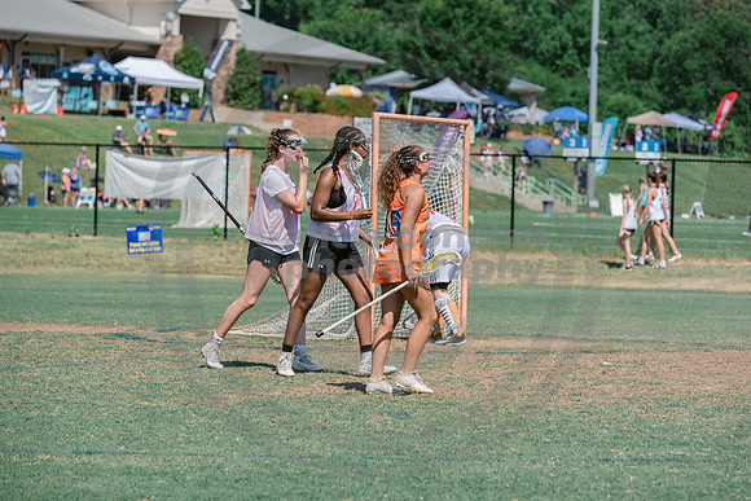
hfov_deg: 10.5
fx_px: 4083
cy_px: 251
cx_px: 363
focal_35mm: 196
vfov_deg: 7.0
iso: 400
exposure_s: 1/2000
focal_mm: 185
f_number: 5.6
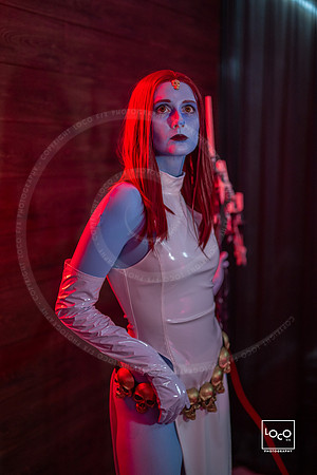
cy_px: 238
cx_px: 158
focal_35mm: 50
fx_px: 660
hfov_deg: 27.0
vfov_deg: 39.6
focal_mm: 50
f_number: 1.2
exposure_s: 1/250
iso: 1000
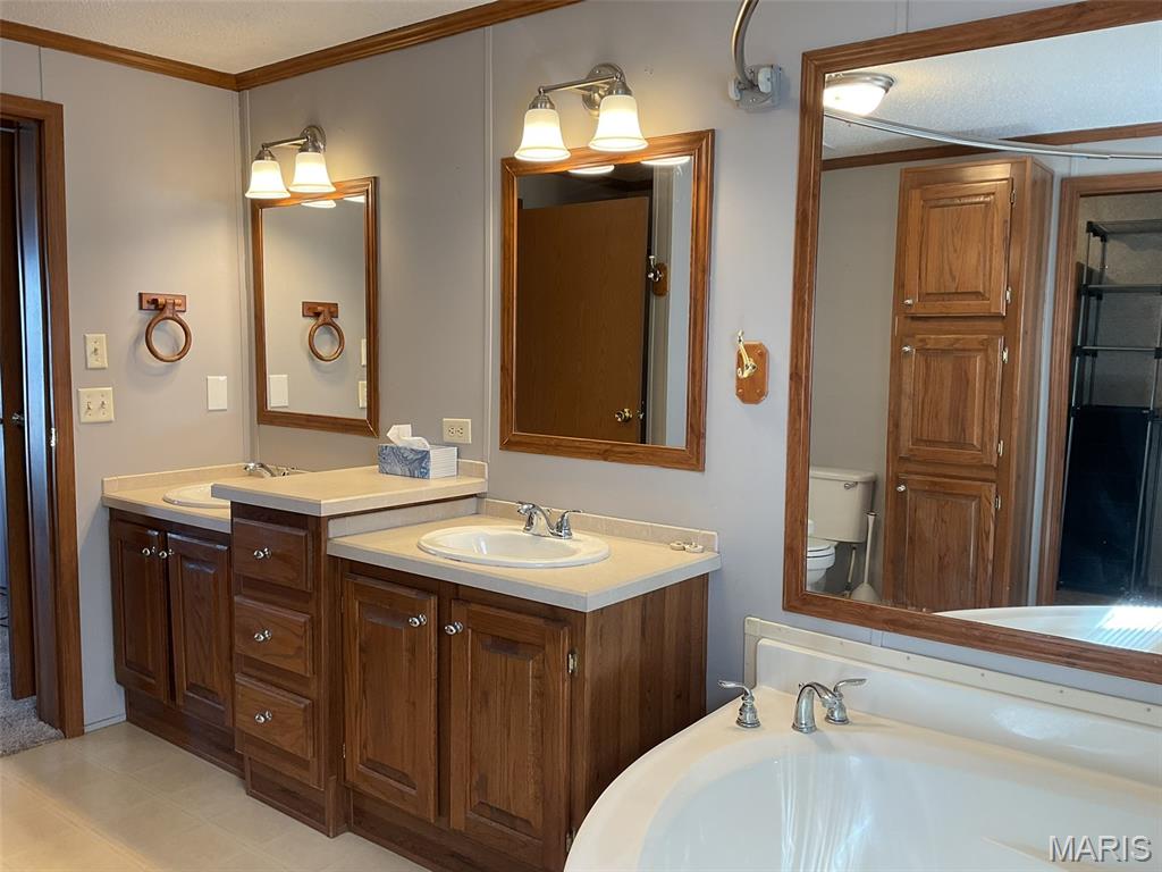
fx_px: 973
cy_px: 436
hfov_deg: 61.7
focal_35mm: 29
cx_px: 581
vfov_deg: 48.2
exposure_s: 1/60
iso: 40
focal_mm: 3
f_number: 1.8
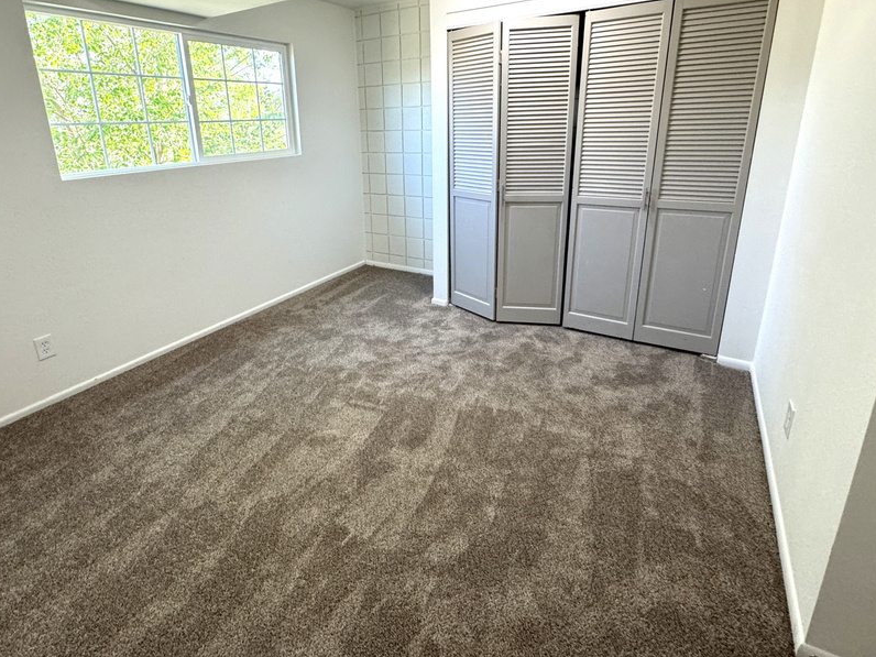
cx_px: 394
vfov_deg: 70.6
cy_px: 254
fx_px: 456
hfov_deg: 87.5
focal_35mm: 18
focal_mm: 2.22
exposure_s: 1/120
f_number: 2.2
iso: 250
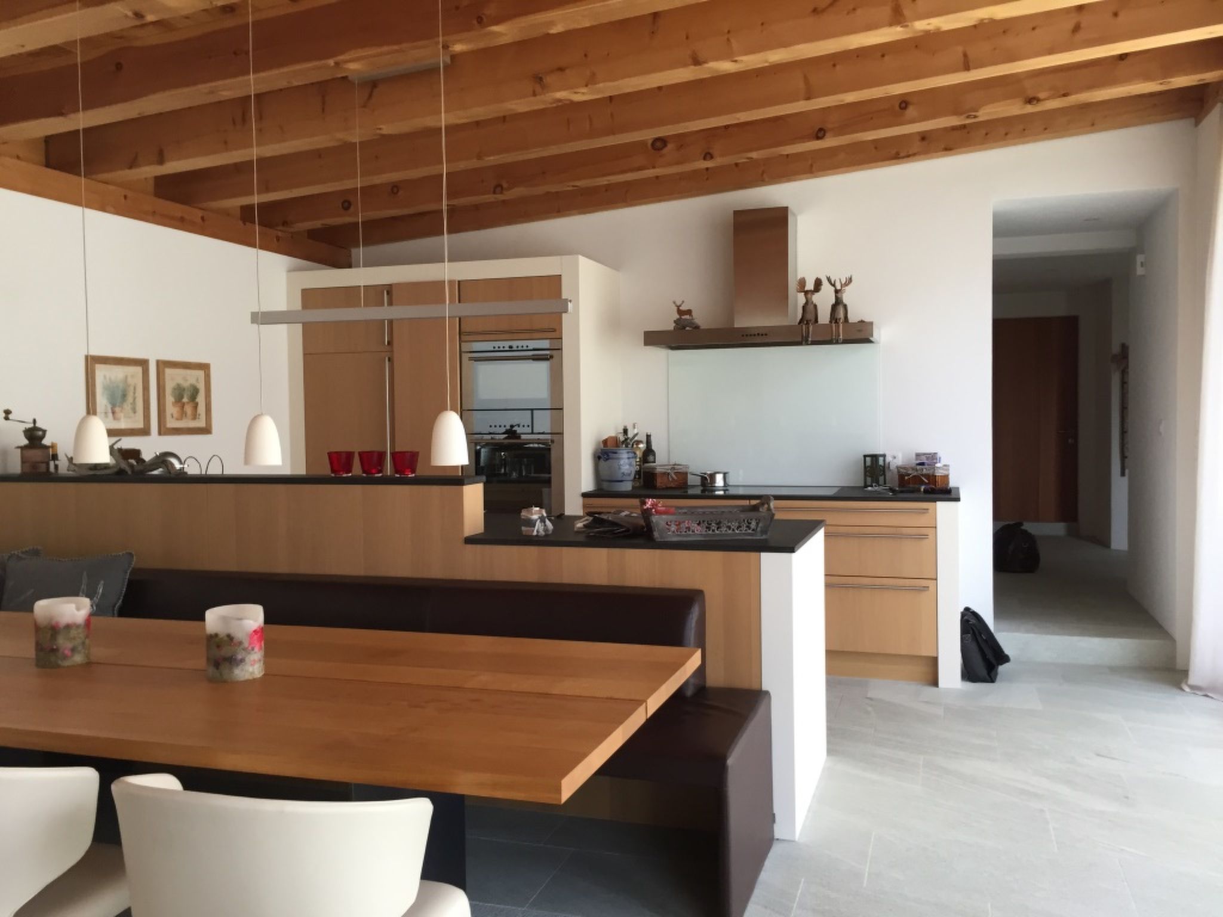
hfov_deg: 61.7
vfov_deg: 48.2
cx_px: 612
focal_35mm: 29
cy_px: 458
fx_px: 1025
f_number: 2.2
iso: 32
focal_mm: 4.15
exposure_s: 1/30
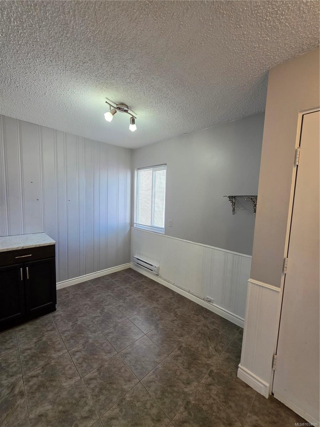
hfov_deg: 89.9
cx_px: 160
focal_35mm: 13
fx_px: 160
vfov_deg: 106.2
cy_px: 214
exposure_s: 1/120
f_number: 1.9
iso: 100
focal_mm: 2.2
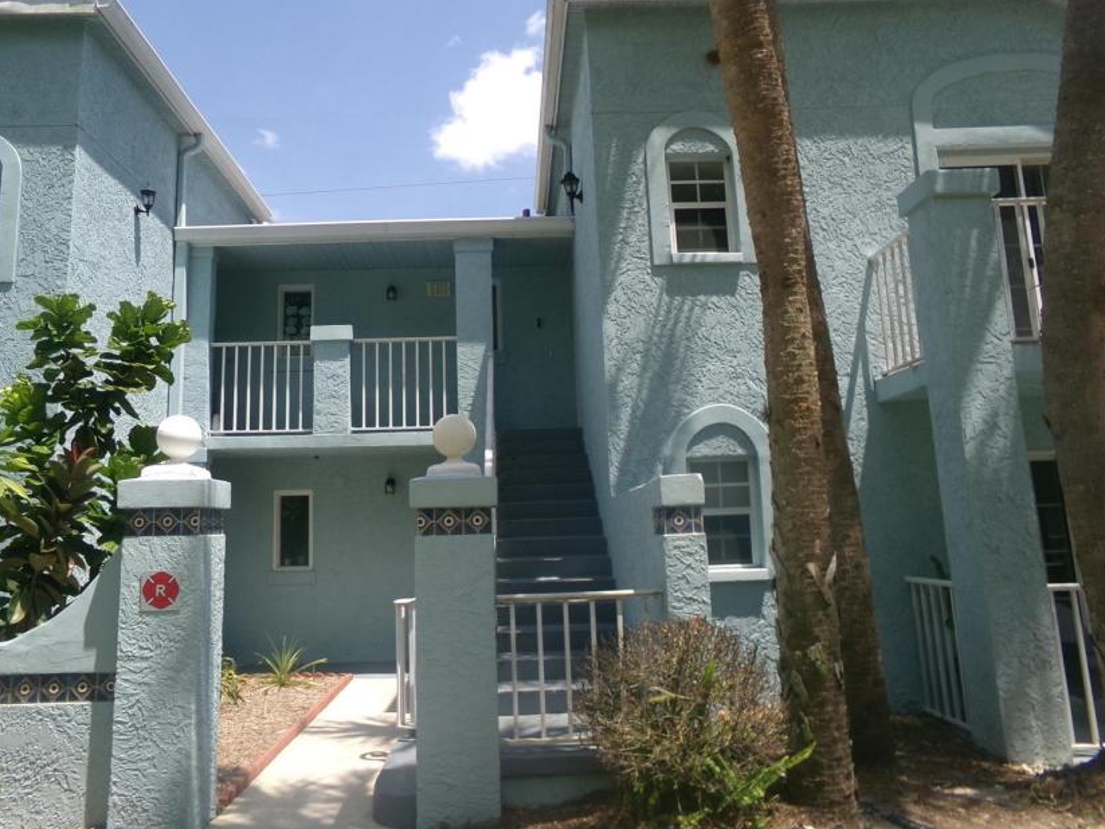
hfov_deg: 63.4
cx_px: 512
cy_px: 369
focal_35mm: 28
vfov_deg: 49.6
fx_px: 894
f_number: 3.7
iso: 100
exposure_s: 1/640
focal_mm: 4.3
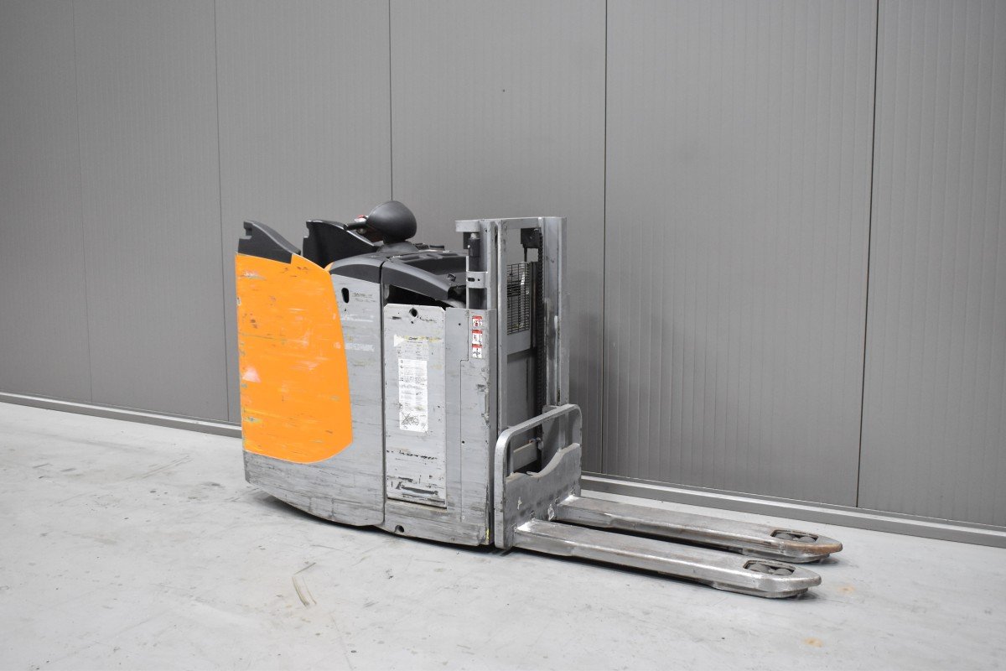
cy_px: 336
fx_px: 1006
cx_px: 503
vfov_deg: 36.9
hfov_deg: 53.1
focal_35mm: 36
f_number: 4.5
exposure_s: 1/50
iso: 1600
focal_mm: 24
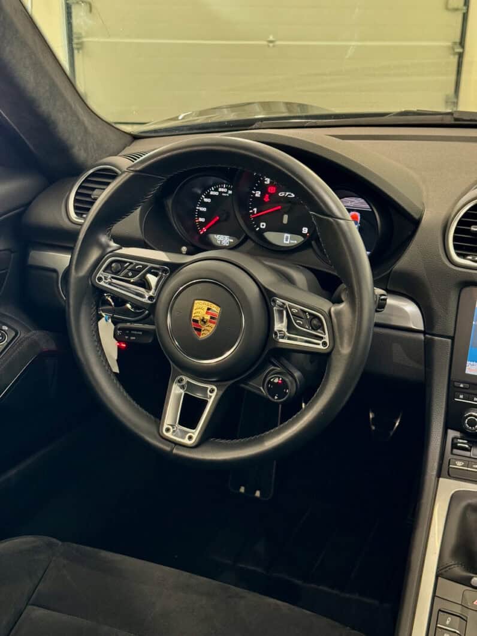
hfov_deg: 30.3
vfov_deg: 39.7
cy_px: 318
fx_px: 882
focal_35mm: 48
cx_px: 238
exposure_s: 1/40
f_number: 1.8
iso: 500
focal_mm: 6.8
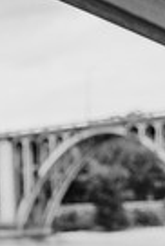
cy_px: 313
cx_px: -9
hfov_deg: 8.3
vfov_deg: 12.1
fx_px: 1131
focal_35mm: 165
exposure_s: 1/800
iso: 320
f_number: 4
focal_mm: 50
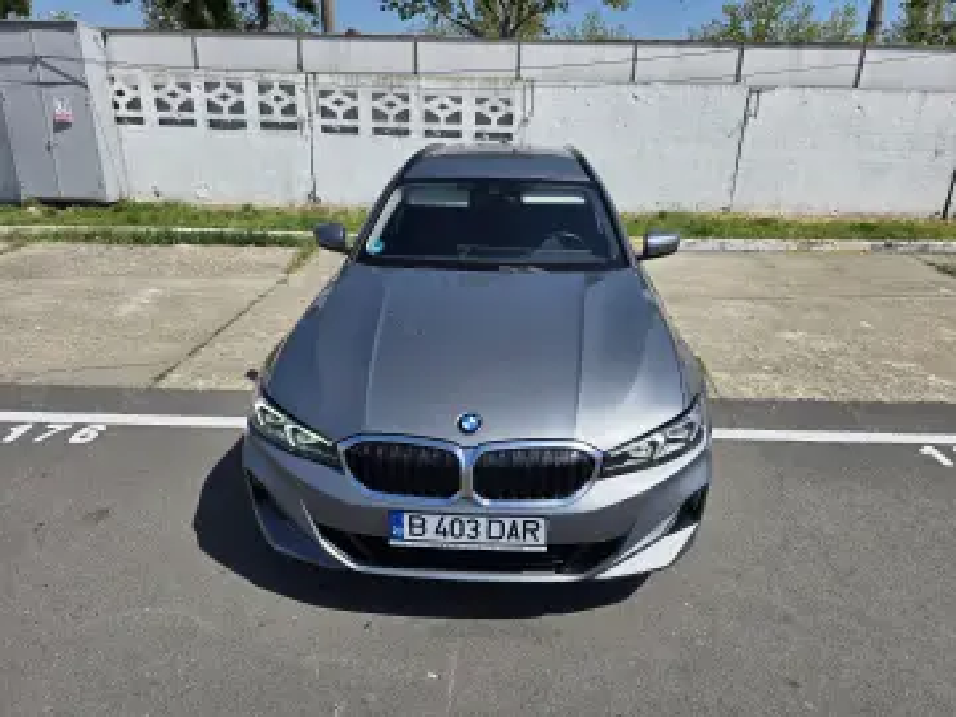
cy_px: 358
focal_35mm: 23
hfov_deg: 73.9
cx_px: 478
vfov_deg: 58.9
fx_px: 635
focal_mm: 6.3
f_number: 1.7
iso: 40
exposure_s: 1/3891
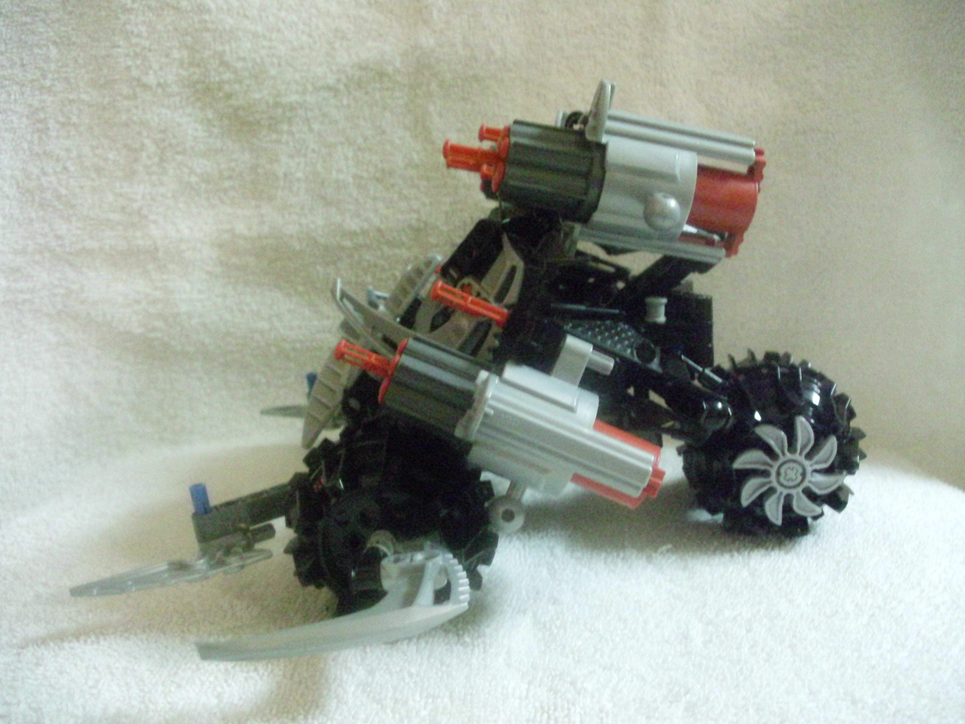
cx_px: 482
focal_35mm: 38
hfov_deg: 49.0
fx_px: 1059
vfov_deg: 37.7
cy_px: 362
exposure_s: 1/13
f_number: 3.1
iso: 1600
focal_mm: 6.3
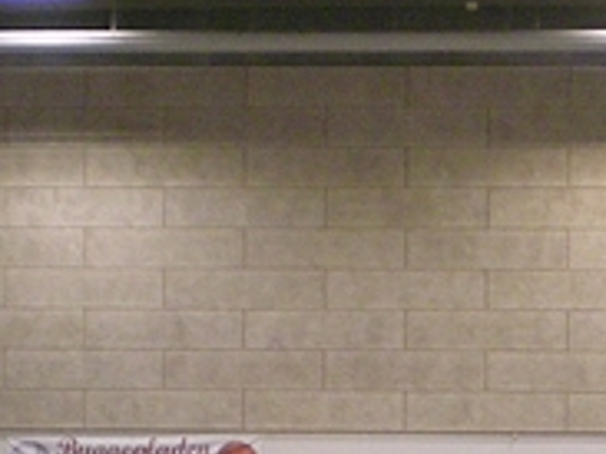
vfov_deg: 10.9
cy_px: 606
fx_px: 2327
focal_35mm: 133
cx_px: 493
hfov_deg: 14.7
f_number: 3.1
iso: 400
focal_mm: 6.3
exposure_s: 1/13.6
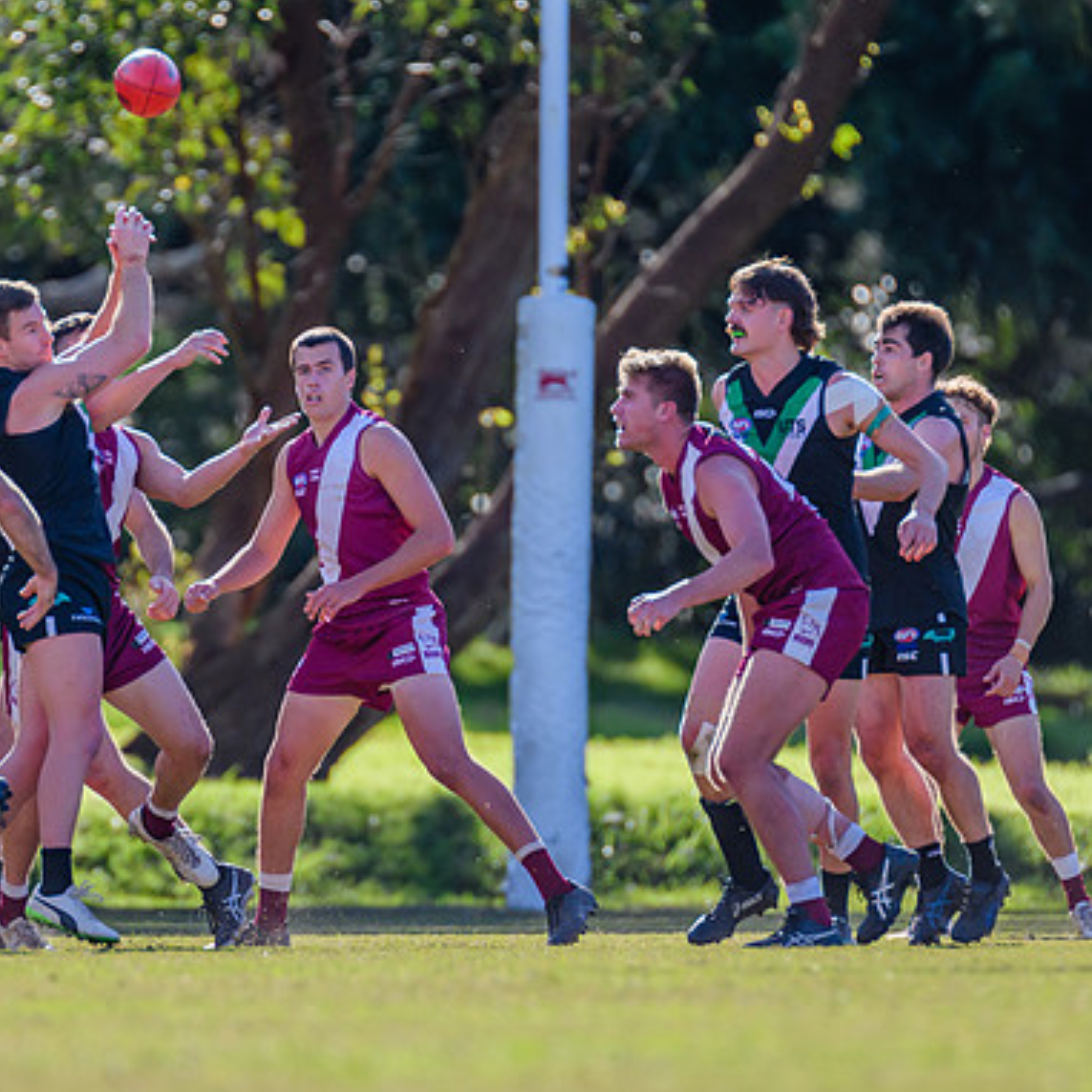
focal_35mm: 760
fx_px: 27125
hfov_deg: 2.3
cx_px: 445
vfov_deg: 2.3
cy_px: 553
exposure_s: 1/2500
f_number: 4.5
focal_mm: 420
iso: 800
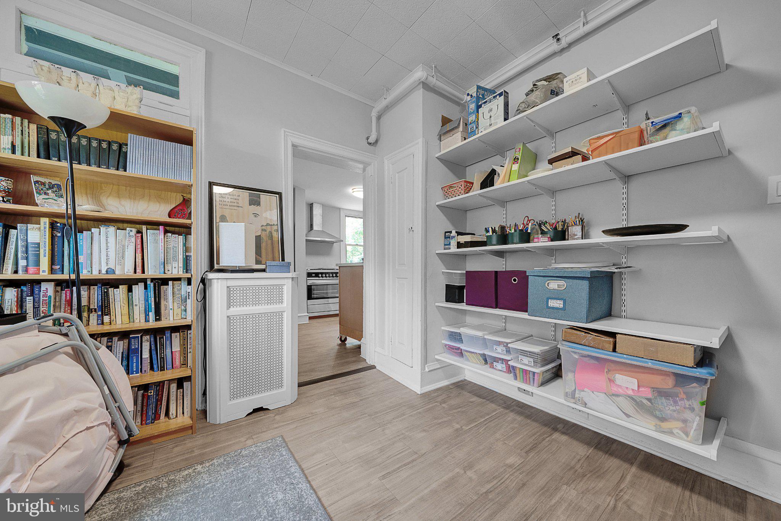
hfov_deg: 112.6
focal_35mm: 12
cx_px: 390
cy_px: 260
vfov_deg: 90.0
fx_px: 260
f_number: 6.3
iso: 320
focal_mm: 12
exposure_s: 1/5
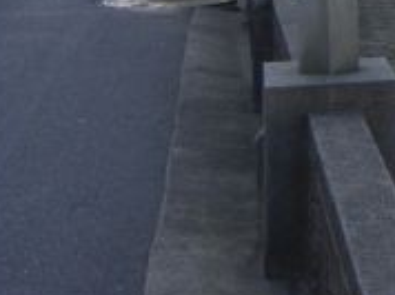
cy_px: -206
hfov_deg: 13.3
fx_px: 1561
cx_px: 646
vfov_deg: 10.3
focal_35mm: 137
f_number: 4
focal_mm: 7.9
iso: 80
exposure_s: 1/100
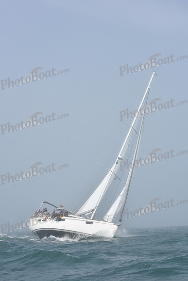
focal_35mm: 70
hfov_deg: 19.5
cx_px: 94
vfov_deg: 28.8
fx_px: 548
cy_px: 140
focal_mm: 70
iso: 320
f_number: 11
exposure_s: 1/800
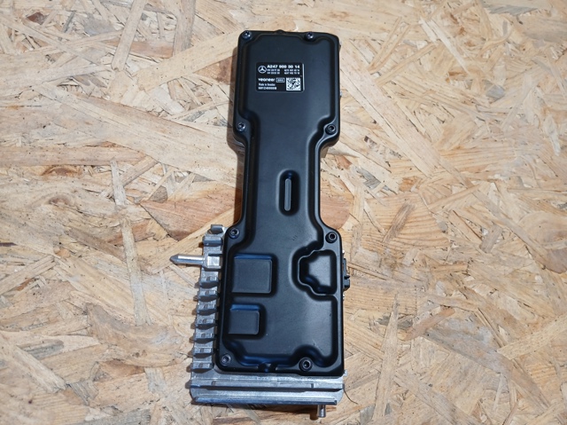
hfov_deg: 67.3
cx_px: 284
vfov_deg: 53.0
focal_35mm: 26
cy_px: 212
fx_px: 426
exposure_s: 1/50
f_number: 1.8
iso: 125
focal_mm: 3.98
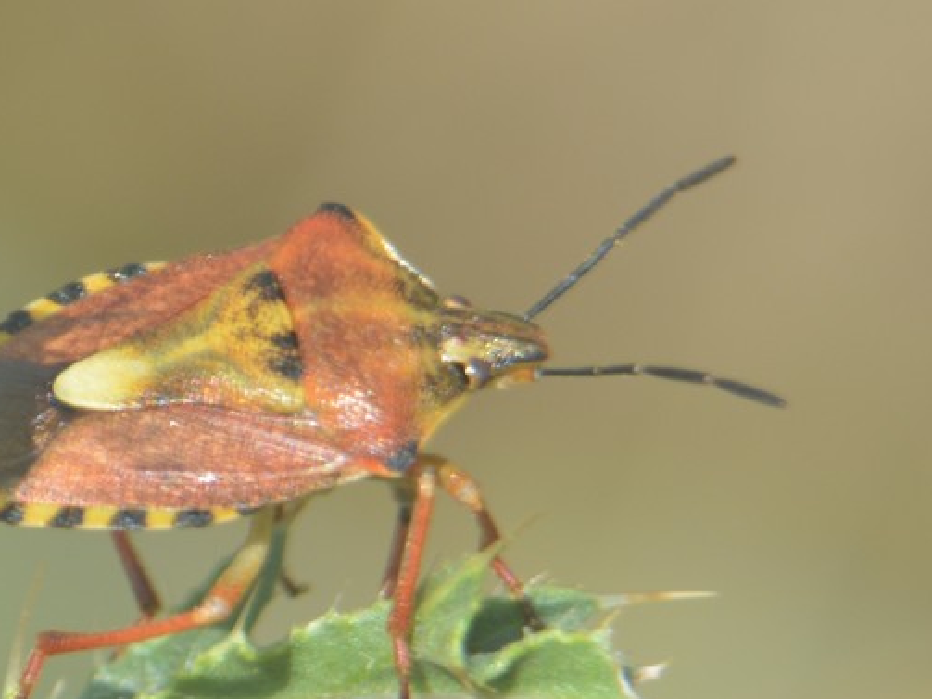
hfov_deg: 3.4
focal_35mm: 578
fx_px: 15558
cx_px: 346
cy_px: 471
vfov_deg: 2.6
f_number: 8
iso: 140
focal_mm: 210
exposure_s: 1/125
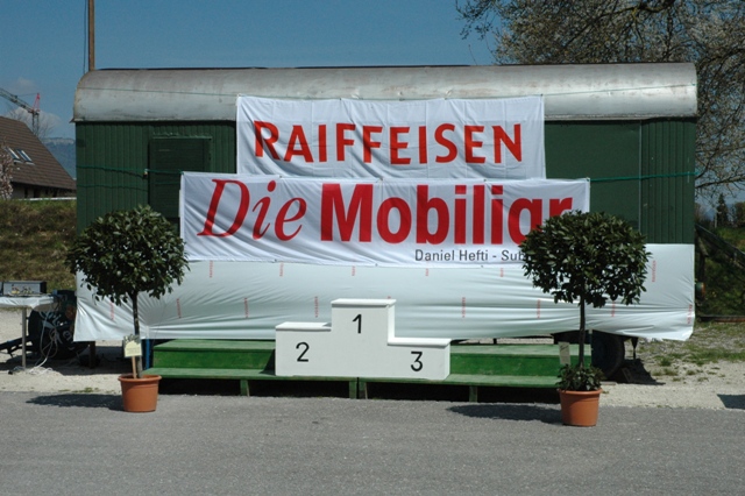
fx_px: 1427
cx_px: 372
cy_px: 248
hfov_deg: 29.3
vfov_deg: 19.7
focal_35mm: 69
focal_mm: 46
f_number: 16
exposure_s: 1/1000
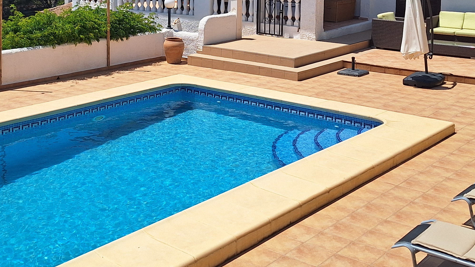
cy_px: 22
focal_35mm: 51
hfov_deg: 40.6
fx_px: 642
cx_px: 223
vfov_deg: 22.9
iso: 40
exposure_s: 1/5291
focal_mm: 5.54
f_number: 1.8
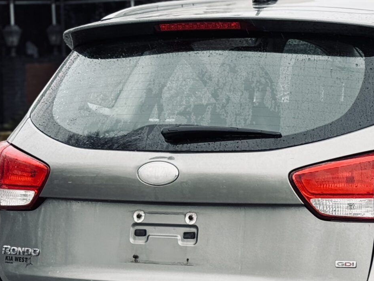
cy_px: 185
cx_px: 343
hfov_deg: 14.9
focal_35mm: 131
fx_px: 1416
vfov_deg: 11.3
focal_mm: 6.76
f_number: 1.78
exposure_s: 1/340
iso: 64
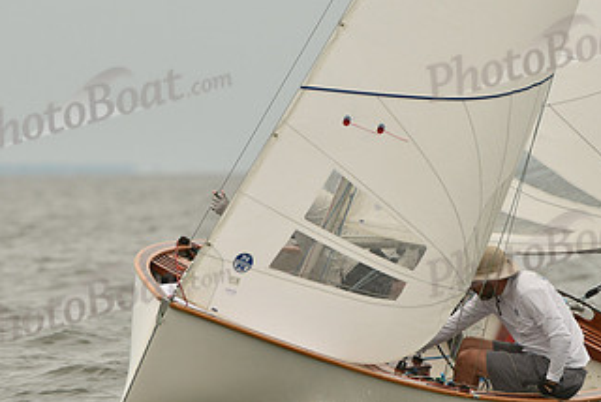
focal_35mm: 725
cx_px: 331
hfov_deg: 2.8
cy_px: 178
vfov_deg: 1.9
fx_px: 12114
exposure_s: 1/1250
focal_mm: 400
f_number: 6.3
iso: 320
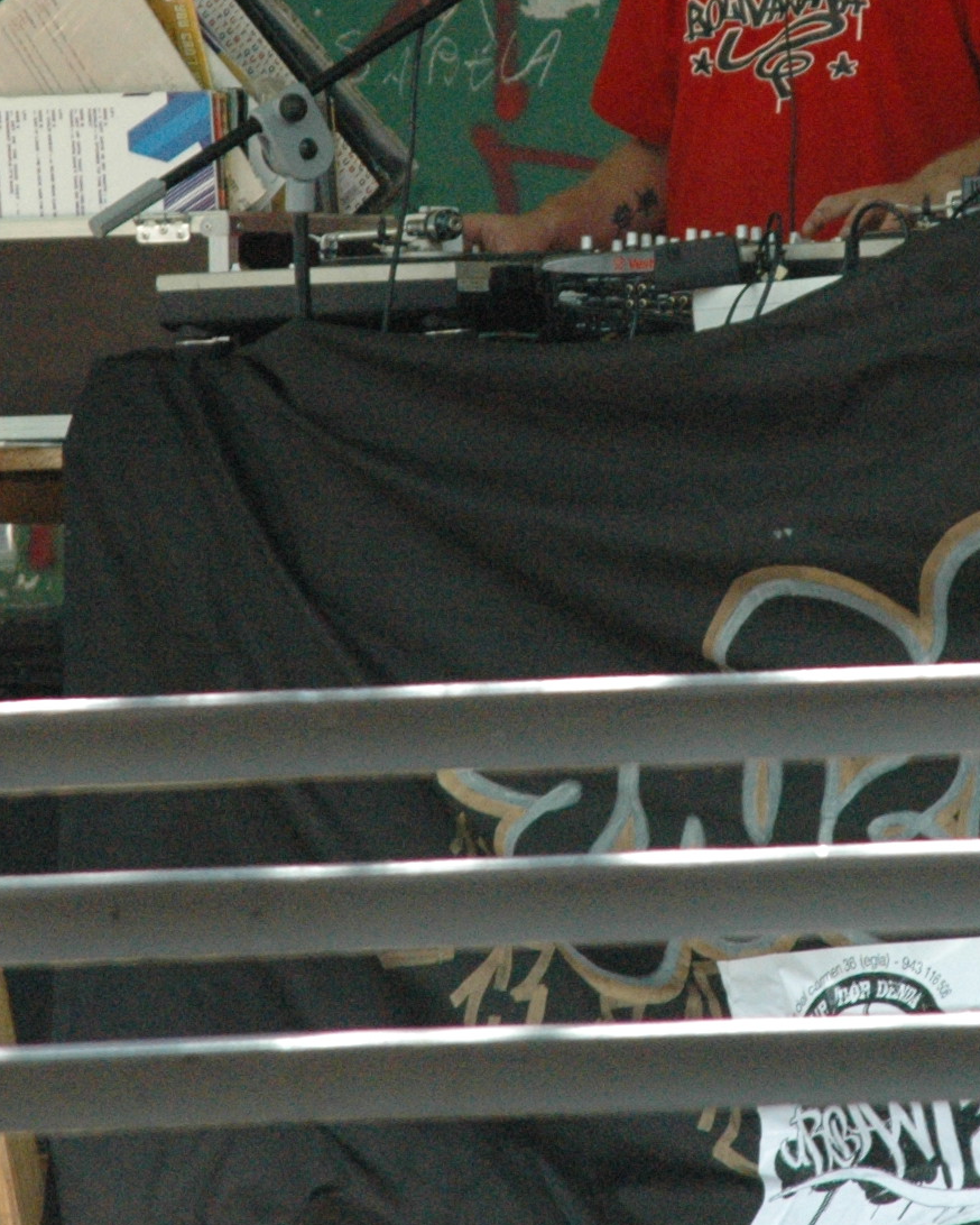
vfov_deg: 4.0
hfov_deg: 3.2
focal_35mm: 484
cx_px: 779
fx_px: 17553
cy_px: 245
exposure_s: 1/320
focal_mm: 125
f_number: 5.6
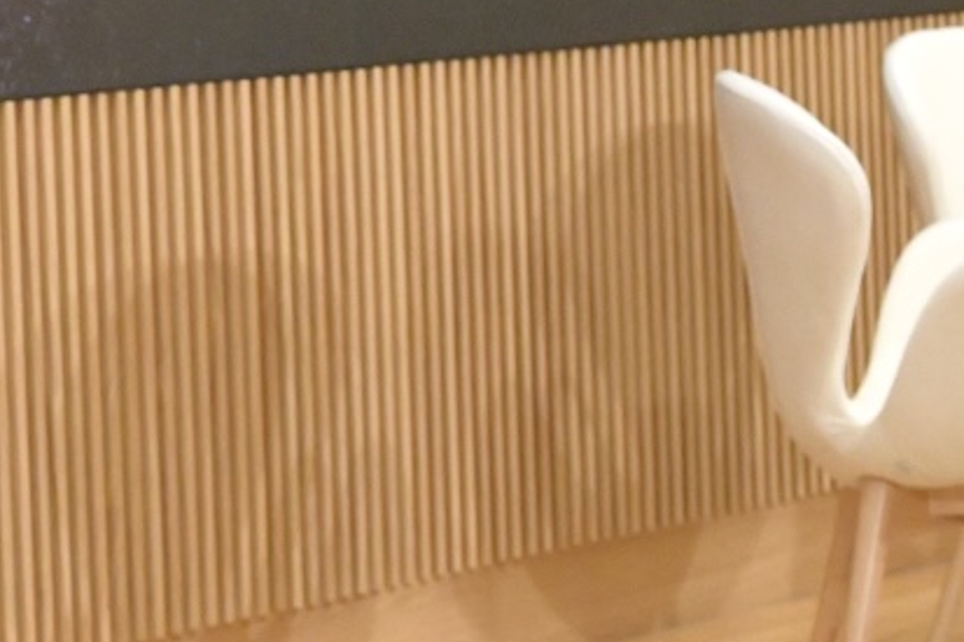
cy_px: -42
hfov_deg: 9.6
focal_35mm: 204
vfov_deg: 6.7
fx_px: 5460
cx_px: -768
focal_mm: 35
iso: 3200
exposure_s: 1/200
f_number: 4
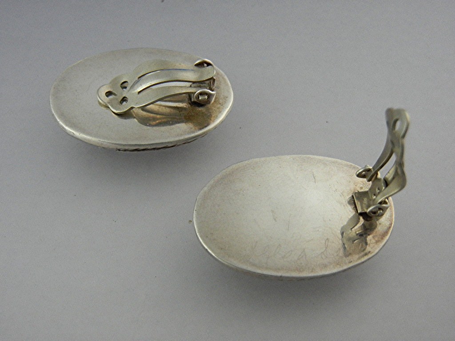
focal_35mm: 59
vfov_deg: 24.8
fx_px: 776
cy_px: 170
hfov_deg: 32.7
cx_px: 228
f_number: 4
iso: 391
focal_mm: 10.6
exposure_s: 1/60
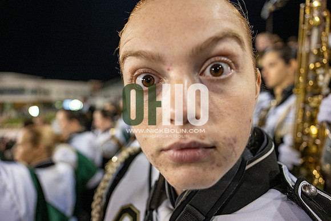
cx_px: 166
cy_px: 110
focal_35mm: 24
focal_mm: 24
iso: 2000
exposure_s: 1/500
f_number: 3.2
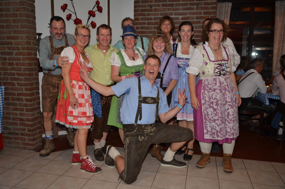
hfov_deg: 62.0
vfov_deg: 43.4
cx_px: 142
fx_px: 237
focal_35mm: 30
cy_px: 94
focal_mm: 20
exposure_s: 1/60
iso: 800
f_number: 4
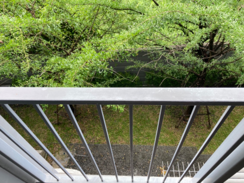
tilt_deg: -51.9
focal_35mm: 28
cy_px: 92
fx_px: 197
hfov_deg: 63.4
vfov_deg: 49.7
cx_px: 122
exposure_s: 1/146
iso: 20
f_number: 1.8
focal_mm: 3.99
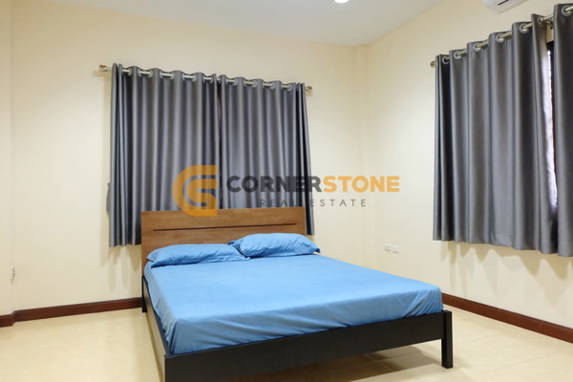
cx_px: 286
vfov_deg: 51.3
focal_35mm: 25
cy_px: 191
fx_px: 398
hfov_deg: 71.5
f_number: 3.5
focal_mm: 16.7
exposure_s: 1/60
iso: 2500
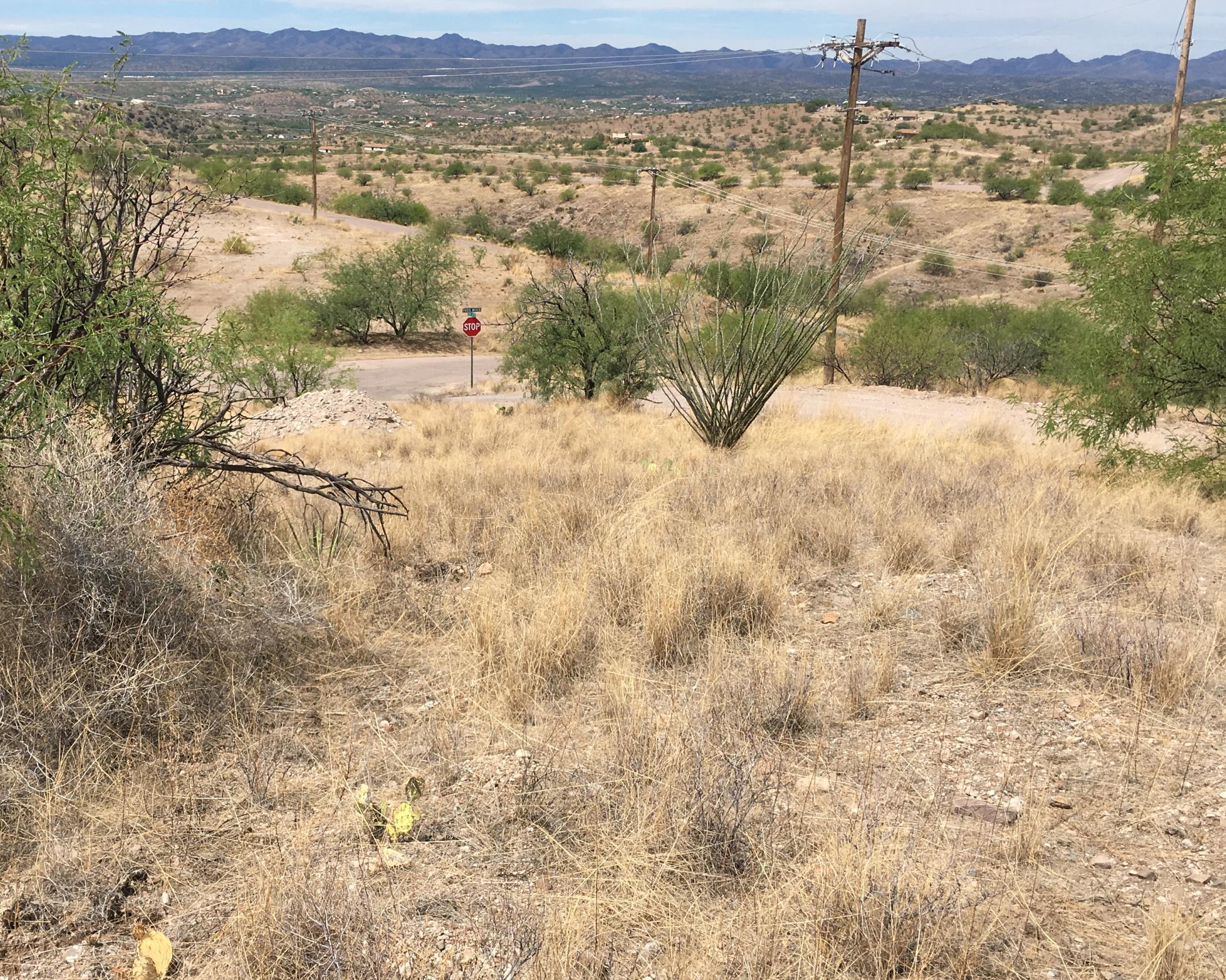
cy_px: 525
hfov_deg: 45.5
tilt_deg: -18.0
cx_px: 478
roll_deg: -1.4
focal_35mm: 40
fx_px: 1451
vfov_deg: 37.3
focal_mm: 4.15
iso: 25
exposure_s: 1/2404
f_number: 2.2
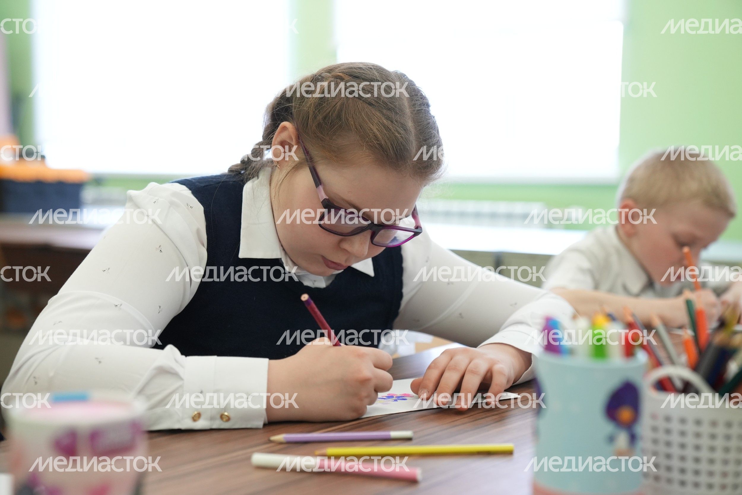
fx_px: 1134
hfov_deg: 36.2
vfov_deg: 24.6
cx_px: 371
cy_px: 248
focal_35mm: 55
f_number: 3.2
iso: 2000
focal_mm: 55
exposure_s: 1/250
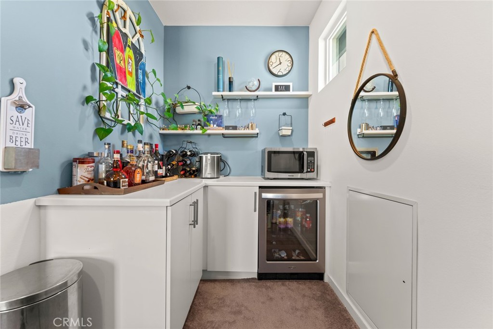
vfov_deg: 81.2
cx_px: 246
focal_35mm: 14
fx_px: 192
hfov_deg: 104.2
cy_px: 164
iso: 320
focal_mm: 14
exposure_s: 1/2.5
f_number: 6.3
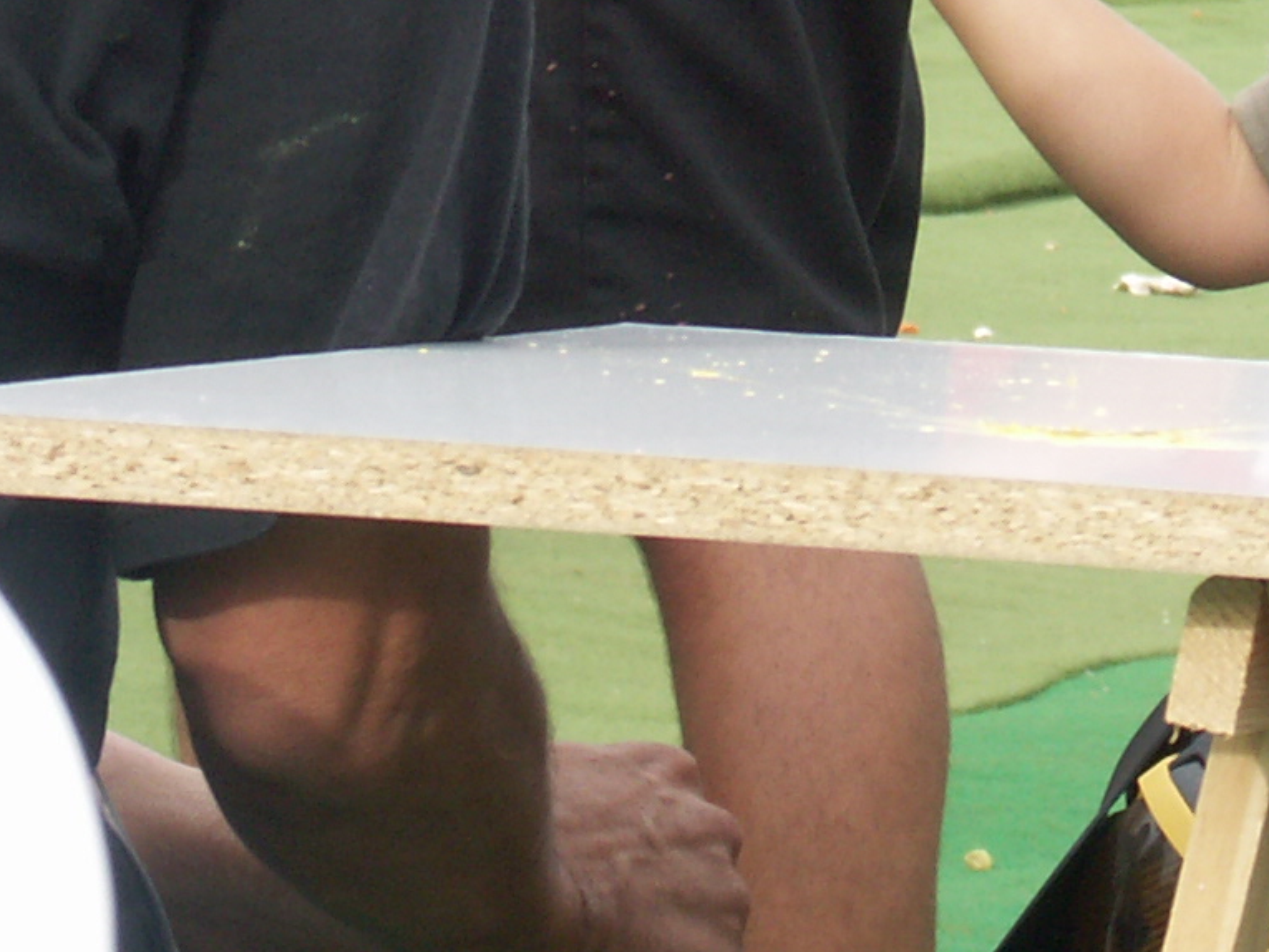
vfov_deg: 3.0
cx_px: 494
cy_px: -1060
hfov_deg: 4.0
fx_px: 18296
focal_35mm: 499
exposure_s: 1/80
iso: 64
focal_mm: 29.86
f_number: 6.3
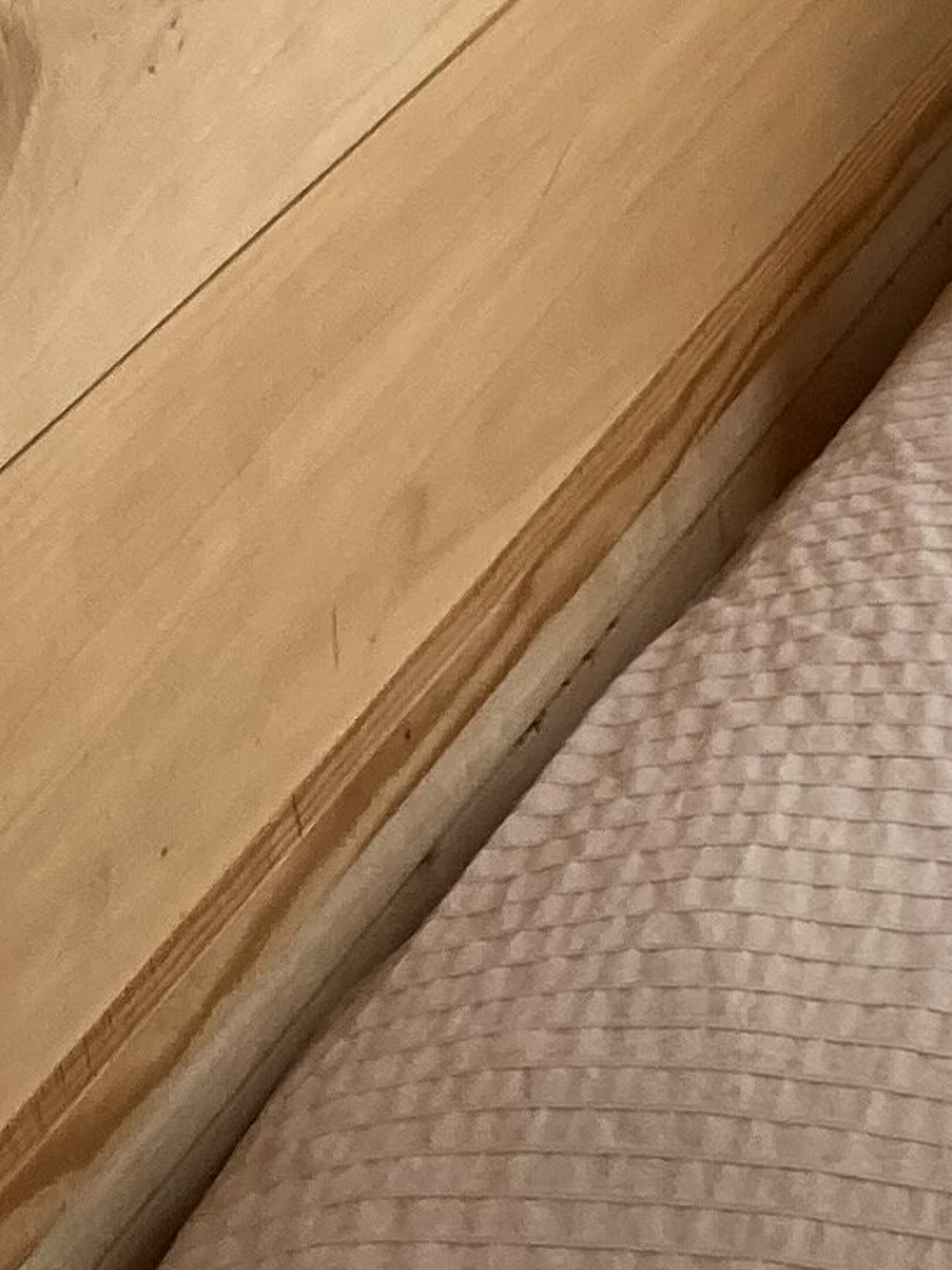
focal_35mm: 155
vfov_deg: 12.2
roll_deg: +0.2
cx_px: 2408
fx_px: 5684
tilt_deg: -13.4
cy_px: -628
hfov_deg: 8.6
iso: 20
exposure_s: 1/109
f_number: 1.8
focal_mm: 3.99
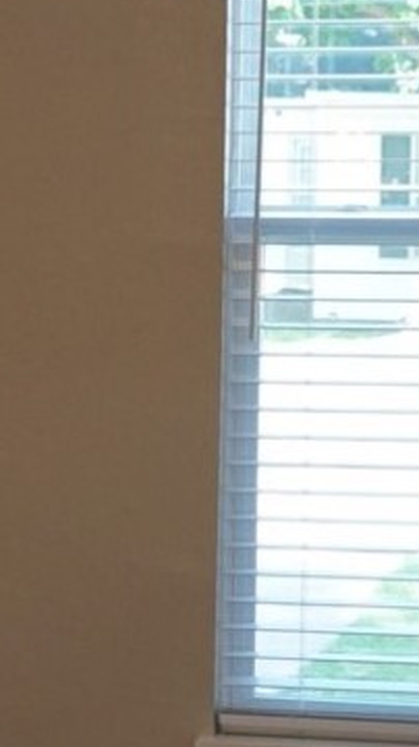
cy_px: 286
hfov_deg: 6.8
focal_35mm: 176
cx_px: -183
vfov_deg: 12.2
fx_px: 3483
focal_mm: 28
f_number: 4
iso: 800
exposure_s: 1/160
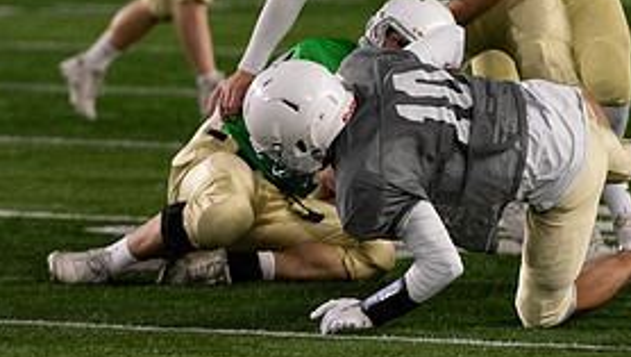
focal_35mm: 524
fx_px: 8776
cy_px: 65
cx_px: 309
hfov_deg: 4.1
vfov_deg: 2.3
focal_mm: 240
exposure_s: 1/500
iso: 3200
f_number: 4.5
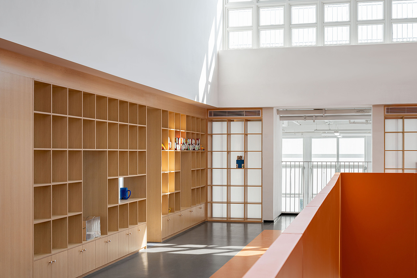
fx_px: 579
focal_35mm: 50
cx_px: 208
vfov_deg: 27.0
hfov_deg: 39.6
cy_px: 139
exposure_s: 1/80
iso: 100
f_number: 8
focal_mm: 50
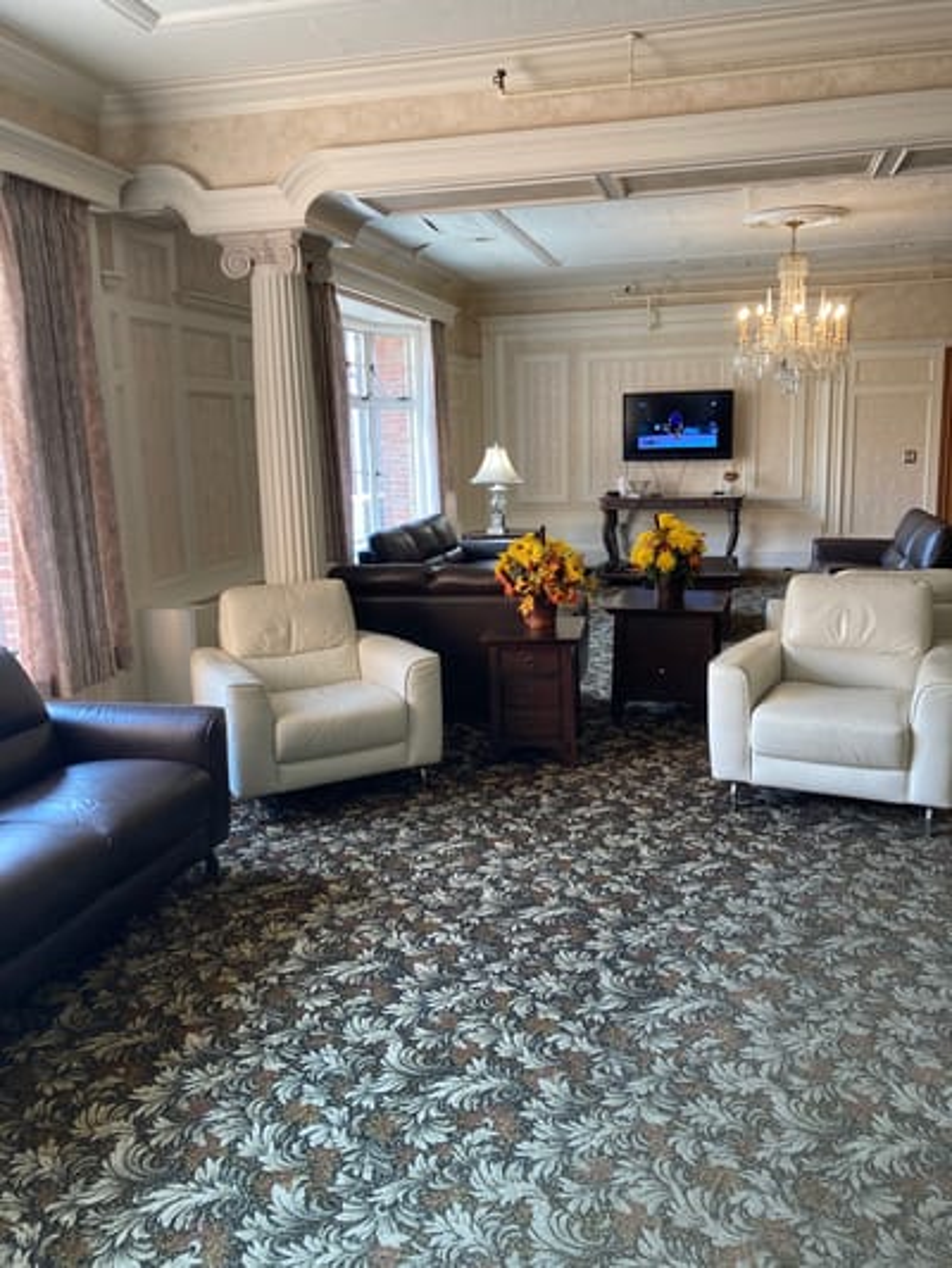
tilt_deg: -9.6
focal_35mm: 28
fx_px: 1026
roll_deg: +2.0
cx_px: 476
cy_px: 634
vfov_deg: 63.4
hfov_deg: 49.8
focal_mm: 3.99
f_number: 1.8
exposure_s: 1/60
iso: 80
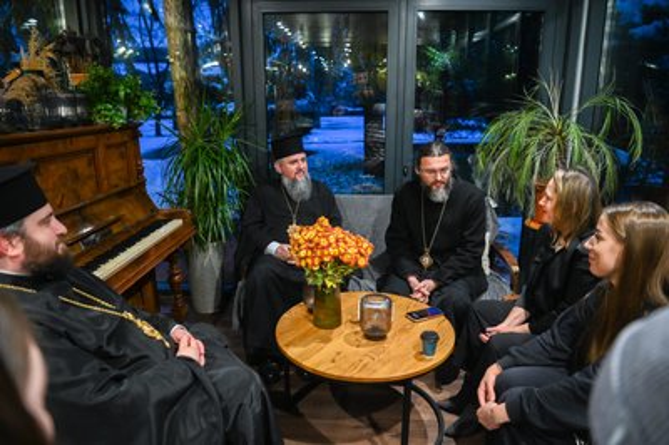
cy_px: 222
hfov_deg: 73.8
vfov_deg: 53.1
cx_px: 334
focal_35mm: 24
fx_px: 446
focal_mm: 24
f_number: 2.8
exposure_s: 1/80
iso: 4000
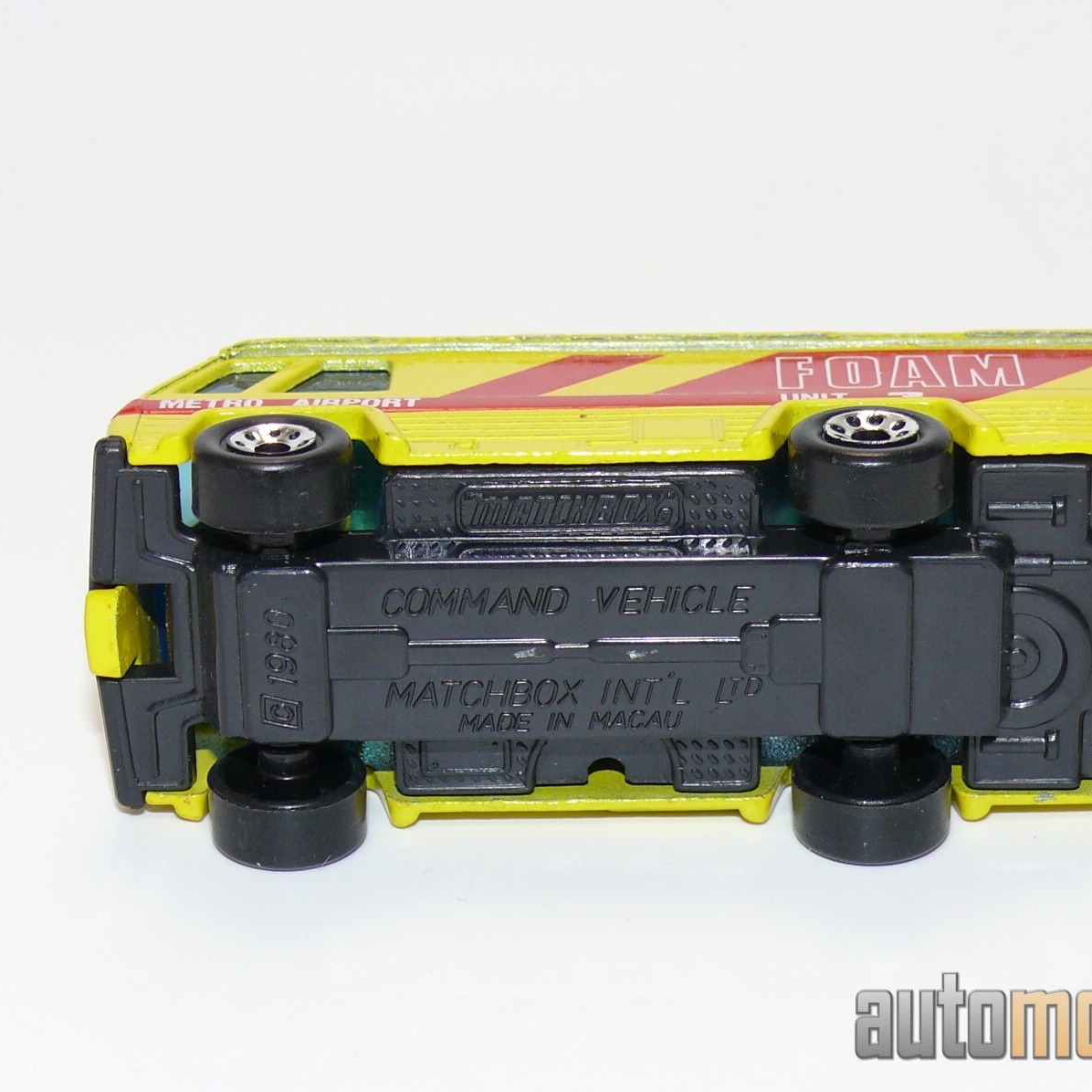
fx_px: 3926
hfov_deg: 15.8
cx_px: 645
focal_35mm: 110
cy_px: 546
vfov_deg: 15.8
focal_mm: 12.7
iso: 100
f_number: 4
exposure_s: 1/30
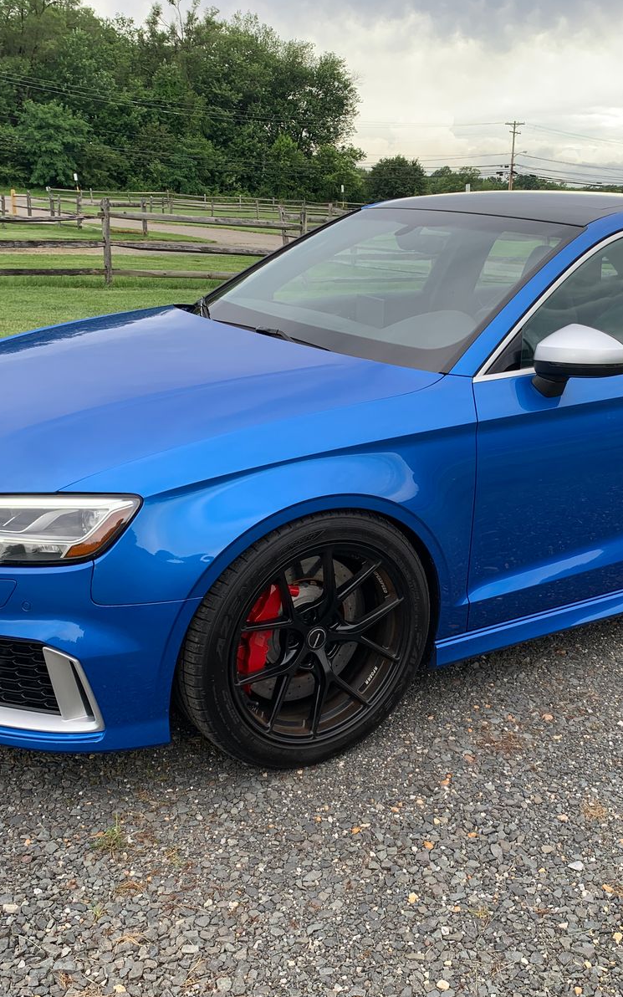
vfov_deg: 52.7
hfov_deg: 34.2
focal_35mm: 37
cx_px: 401
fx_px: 1005
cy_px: 498
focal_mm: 4.25
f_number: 1.8
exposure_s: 1/238
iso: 25
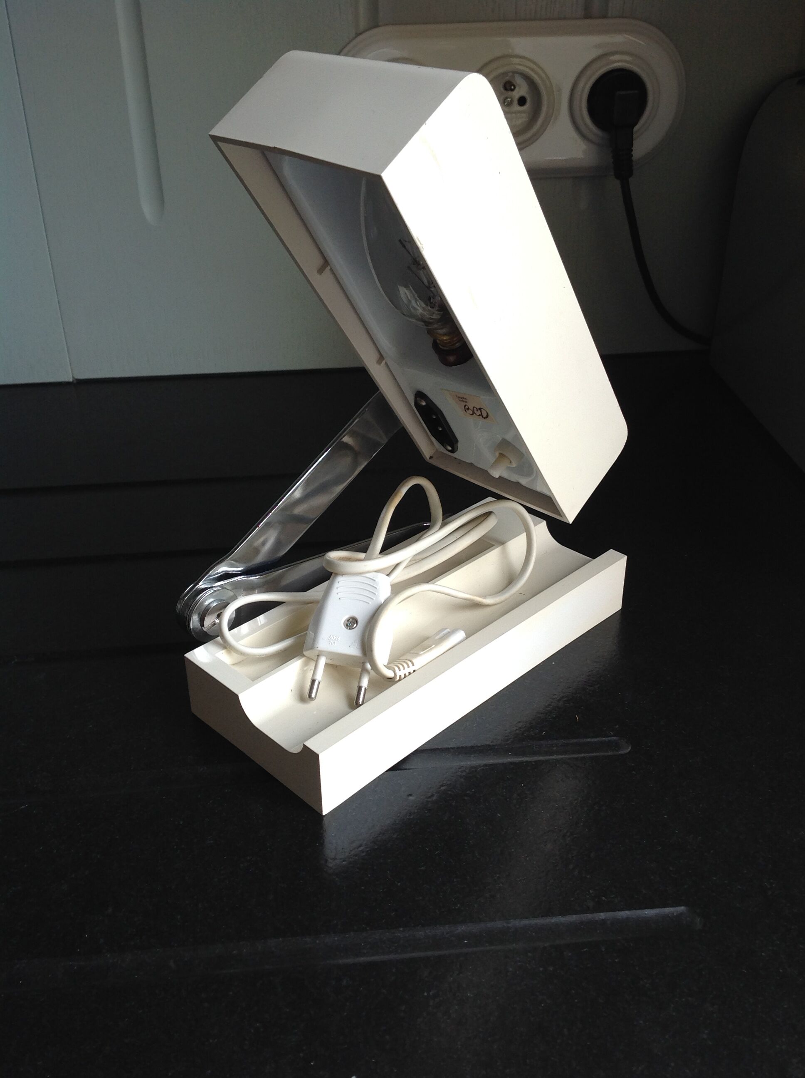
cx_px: 402
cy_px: 539
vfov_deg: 52.7
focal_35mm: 35
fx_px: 1088
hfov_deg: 40.6
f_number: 2.4
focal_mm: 4.28
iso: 64
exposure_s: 1/120
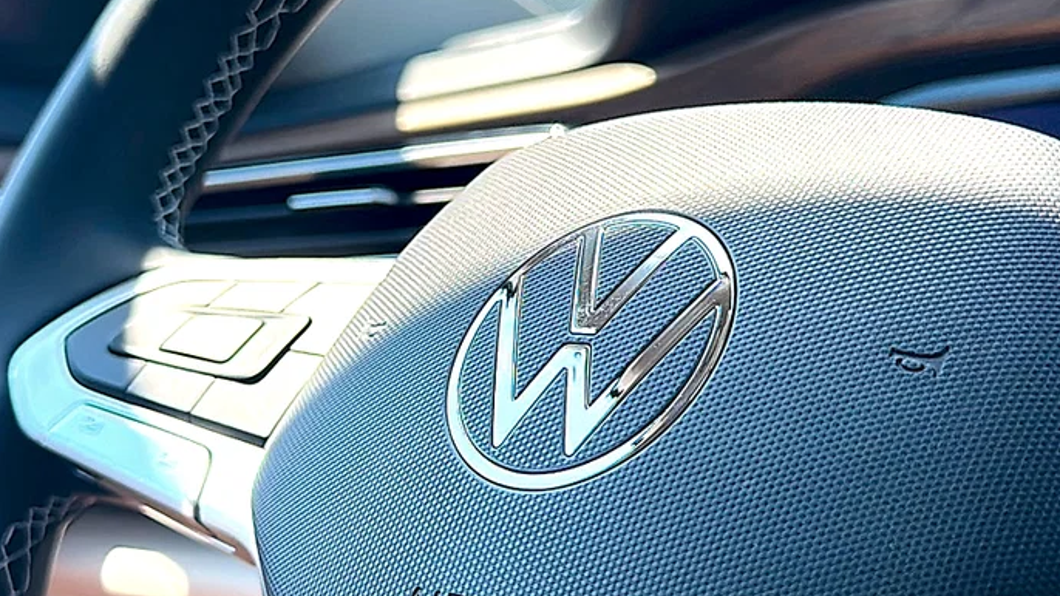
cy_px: 339
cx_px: 527
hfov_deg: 41.3
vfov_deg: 23.9
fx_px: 1405
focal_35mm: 50
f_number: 1.78
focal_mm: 6.86
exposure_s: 1/719
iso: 80
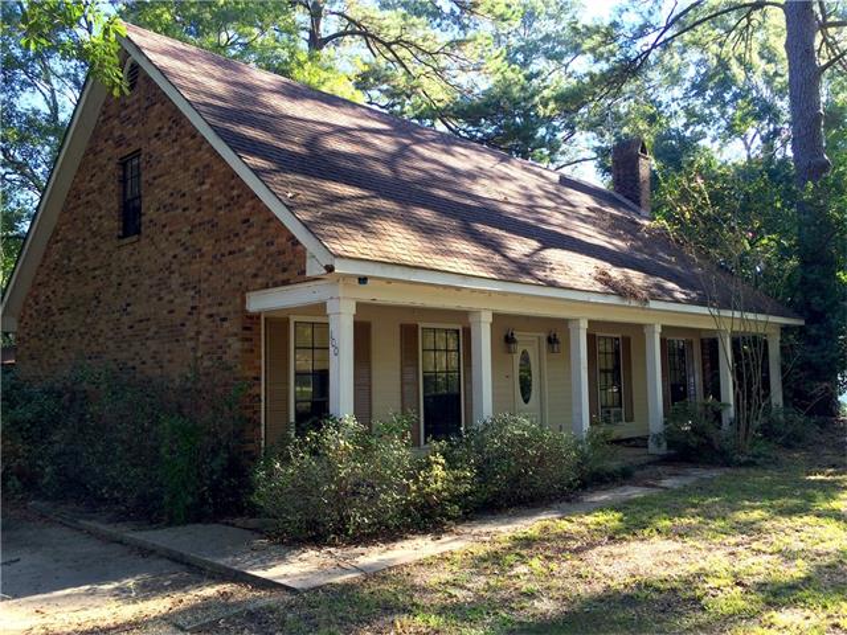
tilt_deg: +5.0
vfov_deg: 48.2
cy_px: 318
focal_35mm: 29
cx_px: 424
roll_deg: +2.6
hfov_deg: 61.7
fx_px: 710
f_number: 2.2
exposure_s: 1/120
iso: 40
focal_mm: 4.15
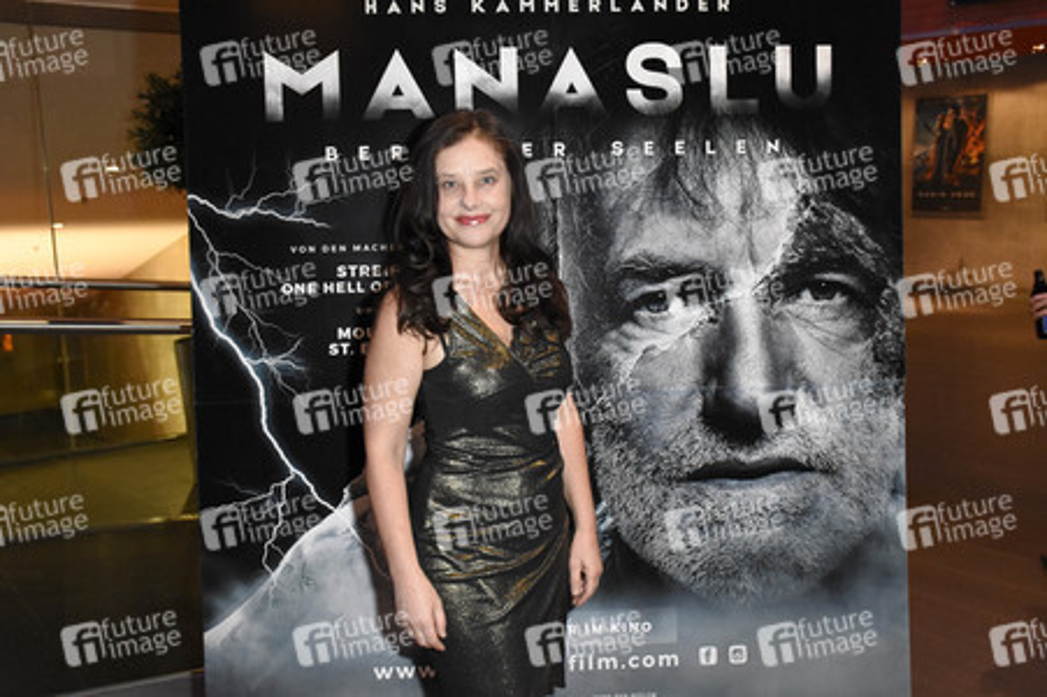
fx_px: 1133
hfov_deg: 49.6
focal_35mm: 39
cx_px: 524
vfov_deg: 34.2
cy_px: 348
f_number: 6.3
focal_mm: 26
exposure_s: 1/60
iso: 5000
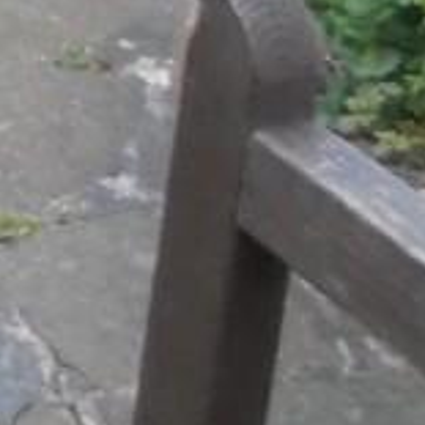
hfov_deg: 9.2
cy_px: -466
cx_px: -836
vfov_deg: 10.4
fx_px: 2111
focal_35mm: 152
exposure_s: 1/125
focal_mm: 4.6
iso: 400
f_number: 3.5
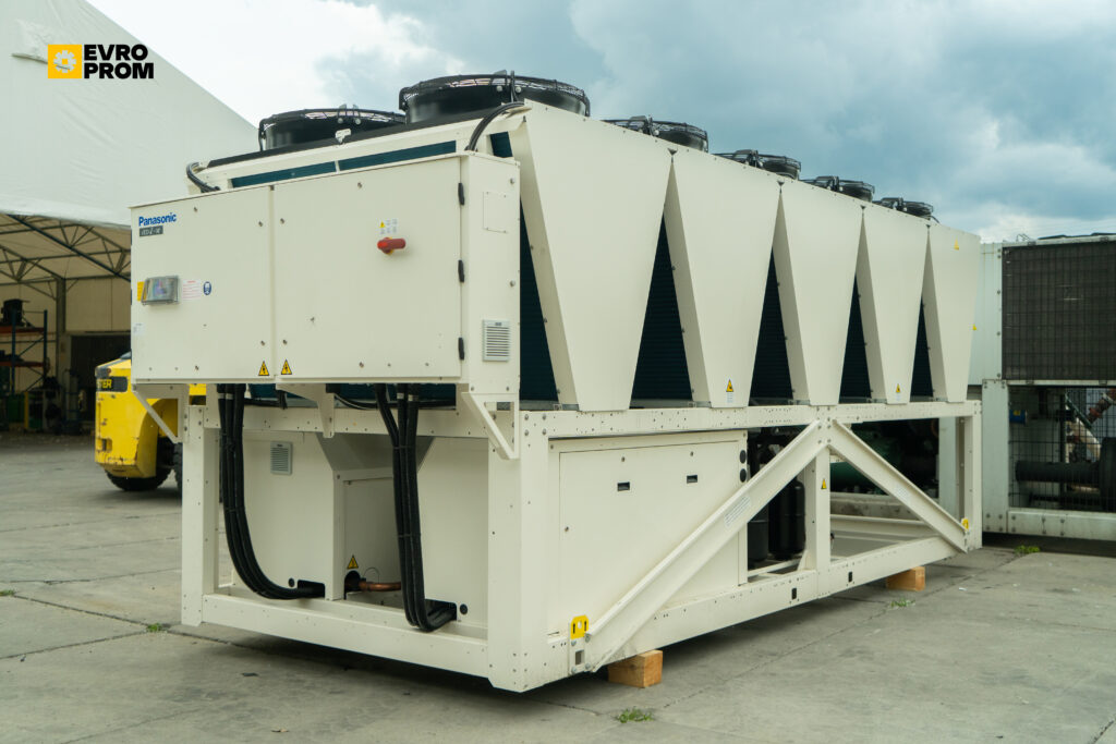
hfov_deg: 51.9
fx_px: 1147
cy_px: 372
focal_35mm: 37
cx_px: 558
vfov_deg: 36.0
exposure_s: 1/1000
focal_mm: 37
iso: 640
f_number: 4
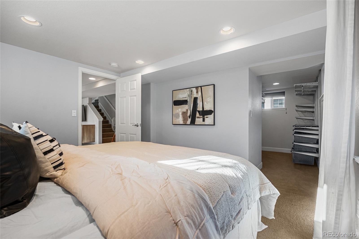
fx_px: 160
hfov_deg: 96.7
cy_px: 120
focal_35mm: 16
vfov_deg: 73.8
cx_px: 180
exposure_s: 1/2.5
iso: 200
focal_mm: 16
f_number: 8
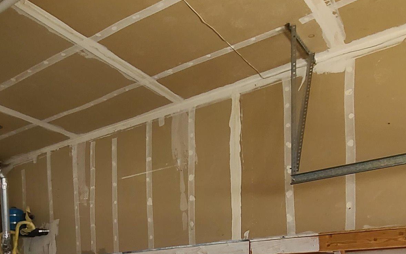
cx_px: 154
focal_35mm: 36
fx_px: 398
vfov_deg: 29.7
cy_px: 312
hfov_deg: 53.5
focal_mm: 2.2
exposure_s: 1/60
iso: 250
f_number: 2.2
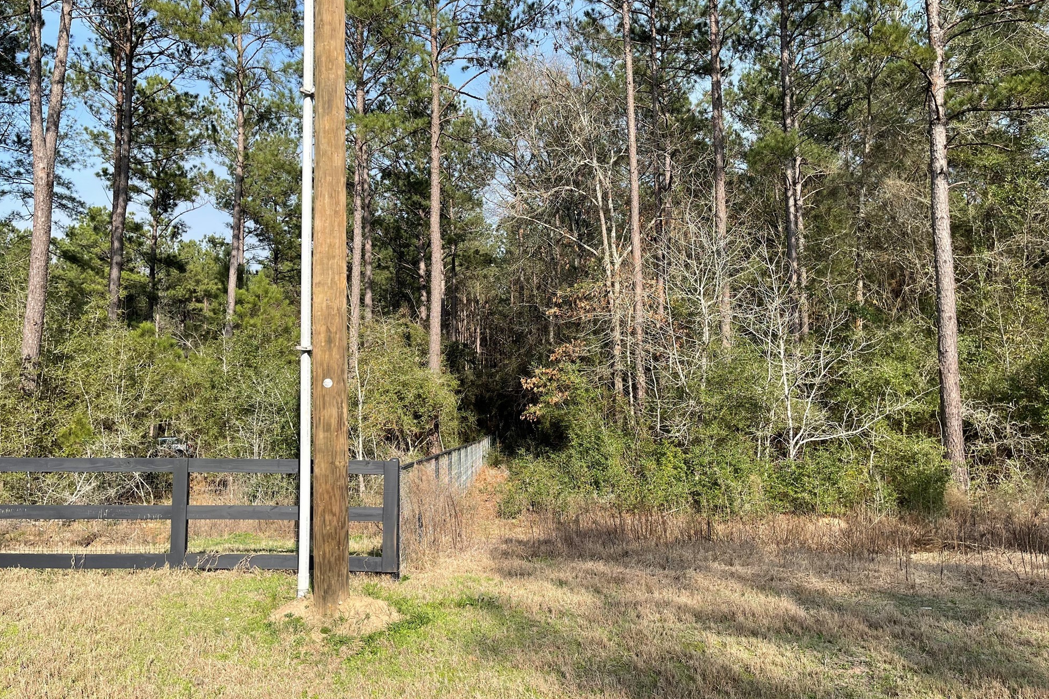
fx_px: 816
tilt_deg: +5.7
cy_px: 315
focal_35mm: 28
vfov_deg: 46.3
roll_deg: +0.1
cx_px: 520
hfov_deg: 65.5
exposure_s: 1/1821
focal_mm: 5.1
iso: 32
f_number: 1.6
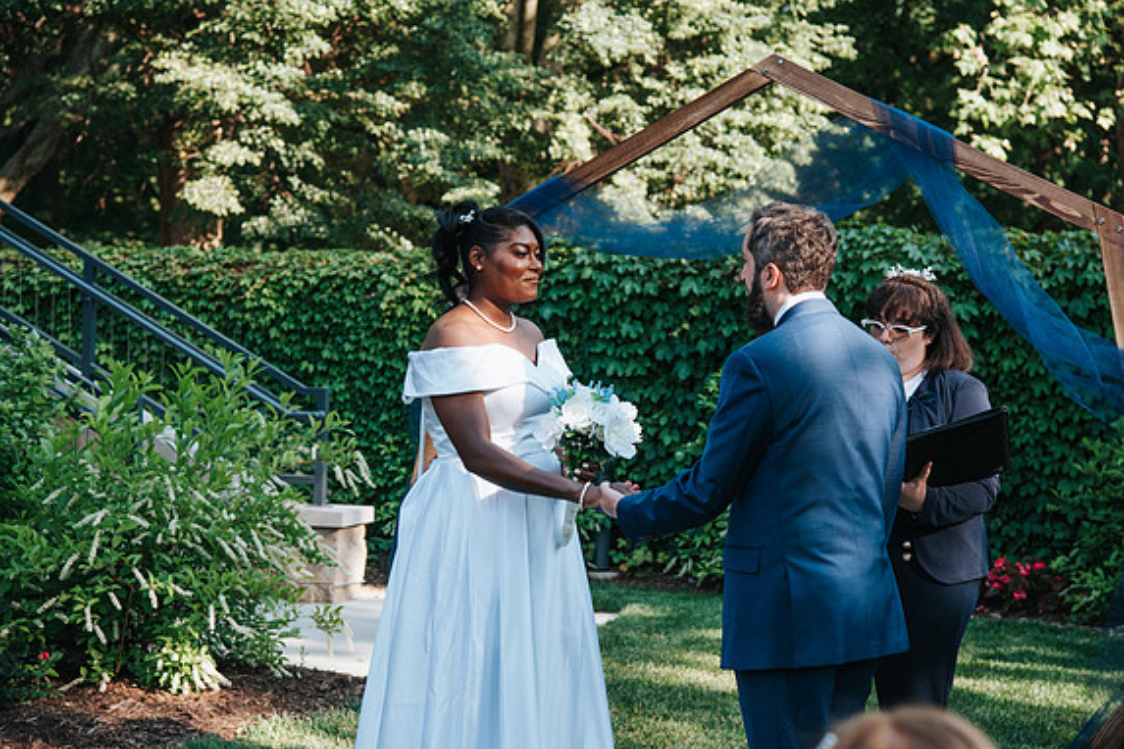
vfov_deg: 17.9
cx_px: 565
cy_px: 377
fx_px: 2373
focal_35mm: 76
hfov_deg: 26.7
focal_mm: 75
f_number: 4.5
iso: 400
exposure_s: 1/320
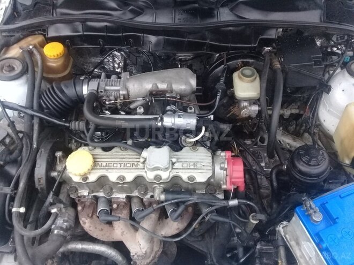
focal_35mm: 31
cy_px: 132
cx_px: 177
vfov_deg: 45.4
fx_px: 317
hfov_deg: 58.4
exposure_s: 1/40
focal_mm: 3.3
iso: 200
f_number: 2.2
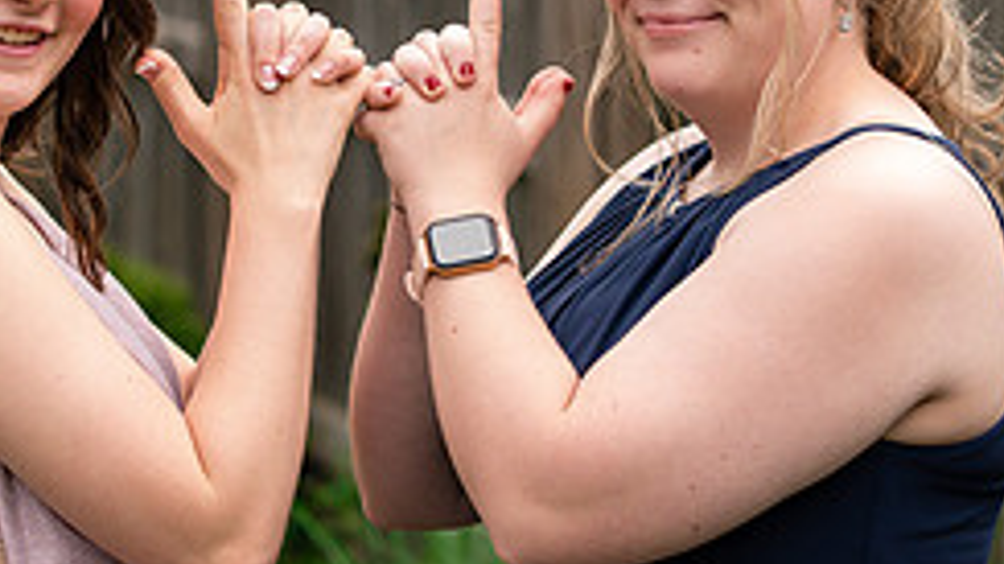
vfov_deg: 5.7
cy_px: 280
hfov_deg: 10.2
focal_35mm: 212
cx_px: 432
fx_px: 5641
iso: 400
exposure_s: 1/800
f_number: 3.5
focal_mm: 85
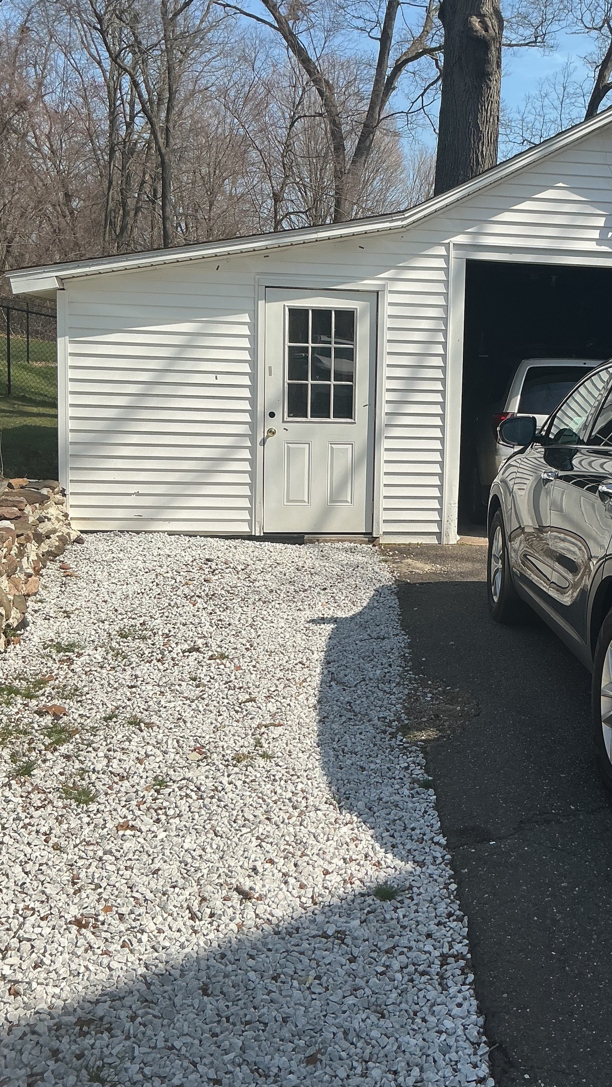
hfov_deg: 31.6
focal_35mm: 37
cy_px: 463
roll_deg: -3.0
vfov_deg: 53.8
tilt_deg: -7.5
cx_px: 435
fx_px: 1067
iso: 25
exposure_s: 1/2141
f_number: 1.8
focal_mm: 3
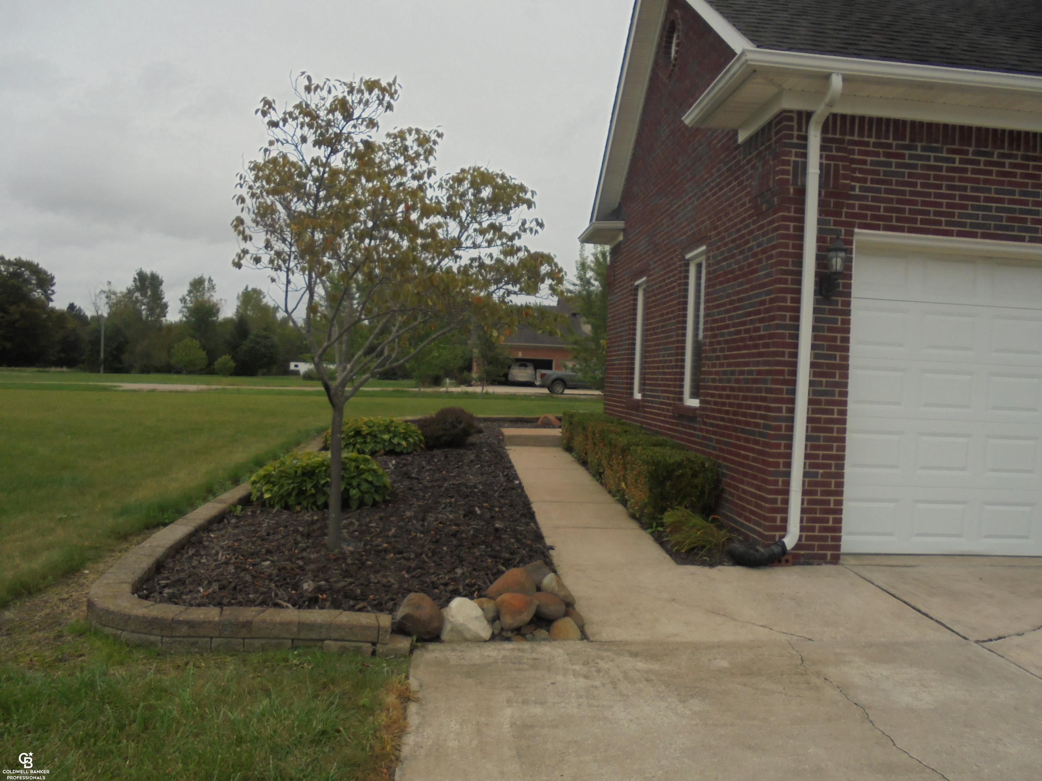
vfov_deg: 53.1
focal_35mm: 26
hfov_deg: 67.3
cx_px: 521
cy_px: 390
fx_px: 783
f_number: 3.5
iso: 100
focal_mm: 4.6
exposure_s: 1/320
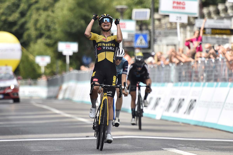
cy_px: 78
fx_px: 1811
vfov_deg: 4.9
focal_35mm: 280
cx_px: 116
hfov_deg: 7.4
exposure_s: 1/2000
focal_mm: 280
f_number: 5.6
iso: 560
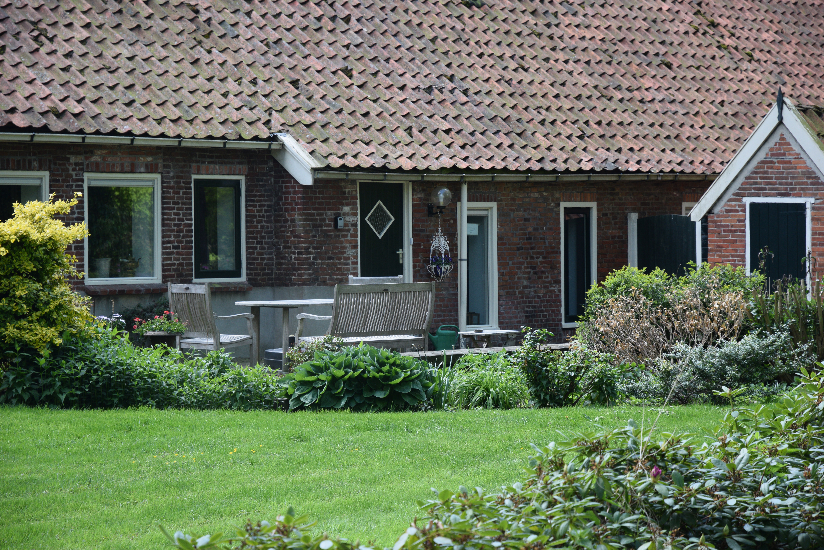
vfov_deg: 13.0
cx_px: 412
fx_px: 2403
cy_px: 275
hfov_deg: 19.5
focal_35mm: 105
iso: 400
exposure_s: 1/320
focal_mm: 70
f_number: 4.5
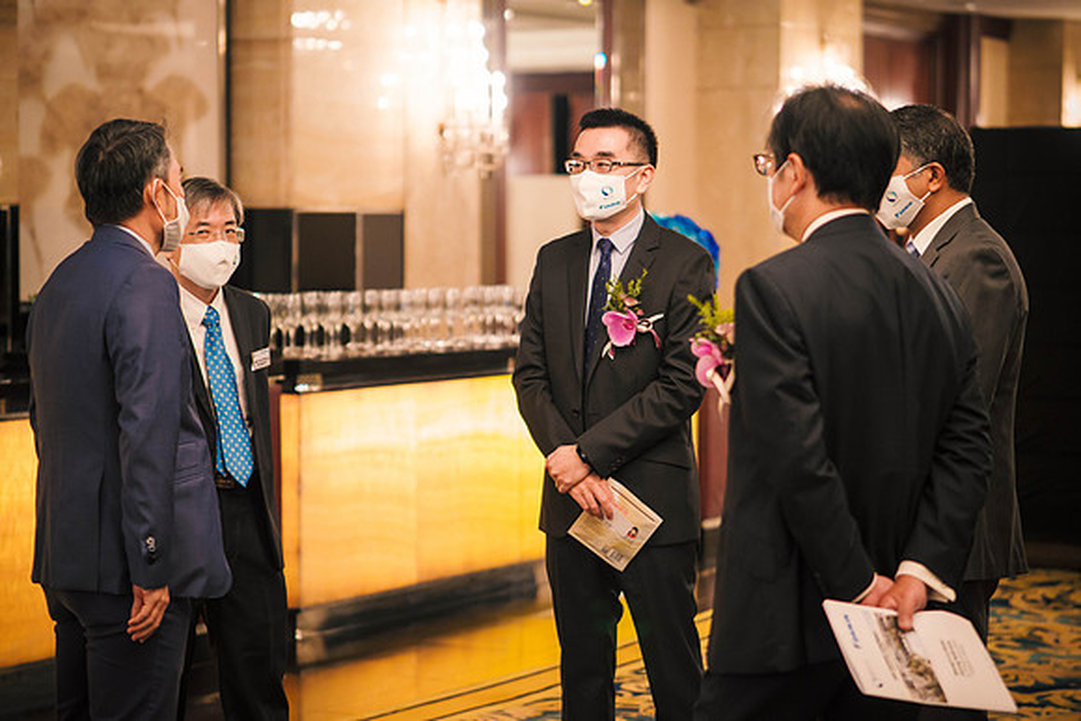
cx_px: 540
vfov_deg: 14.2
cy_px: 360
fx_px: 2905
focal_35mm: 97
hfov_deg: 21.1
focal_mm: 45
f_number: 1.2
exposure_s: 1/125
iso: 800
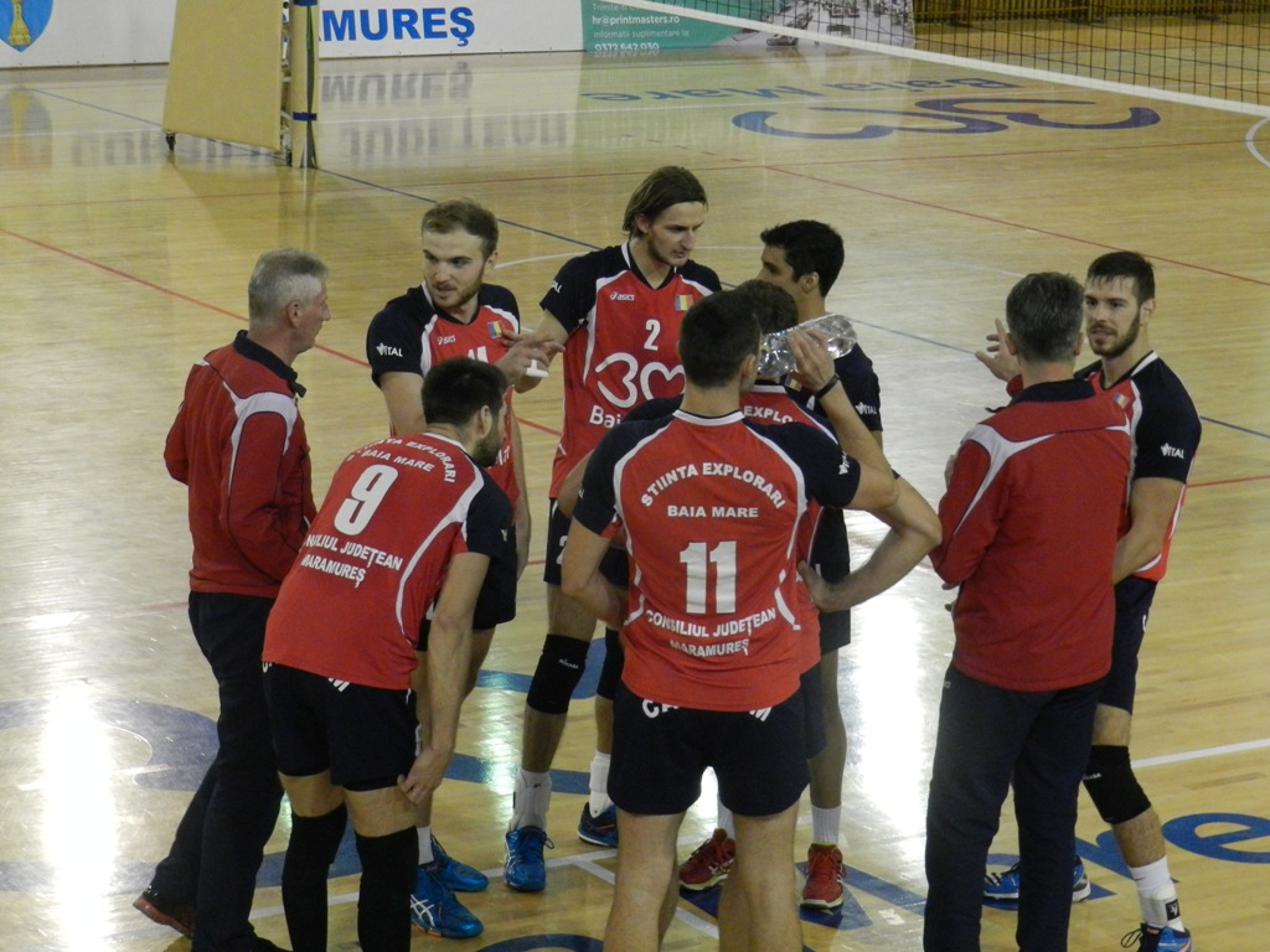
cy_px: 476
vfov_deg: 14.9
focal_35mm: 99
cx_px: 635
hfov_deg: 19.8
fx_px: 3632
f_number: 4.6
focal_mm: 17.7
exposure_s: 1/100
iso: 800
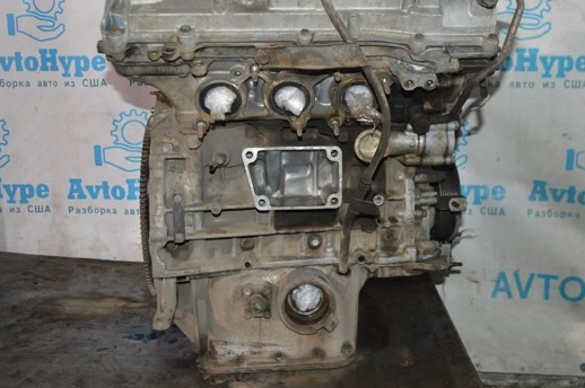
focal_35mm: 43
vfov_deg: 31.3
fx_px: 692
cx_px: 303
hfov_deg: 45.8
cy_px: 164
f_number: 3.8
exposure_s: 1/60
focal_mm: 23
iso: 500
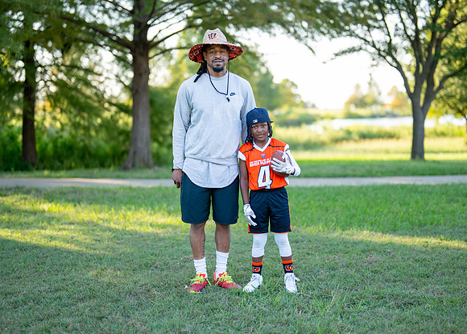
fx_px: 795
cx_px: 240
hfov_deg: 32.7
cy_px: 158
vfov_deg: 23.7
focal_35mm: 60
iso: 100
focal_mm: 50
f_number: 1.2
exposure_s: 1/800
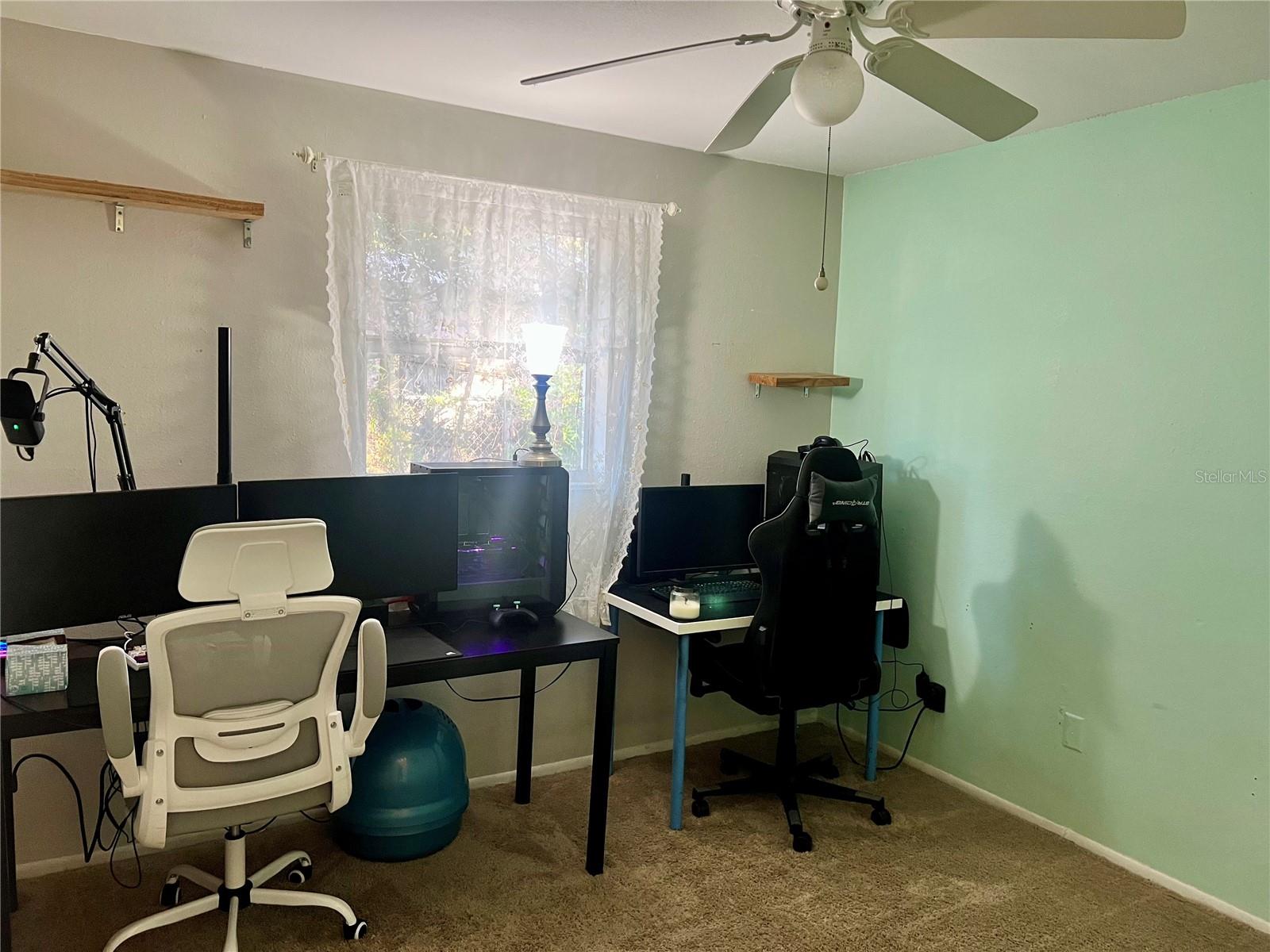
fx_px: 954
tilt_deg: -4.6
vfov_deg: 53.1
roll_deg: -1.6
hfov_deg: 67.3
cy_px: 476
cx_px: 635
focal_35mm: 26
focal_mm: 5.7
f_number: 1.5
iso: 160
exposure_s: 1/60
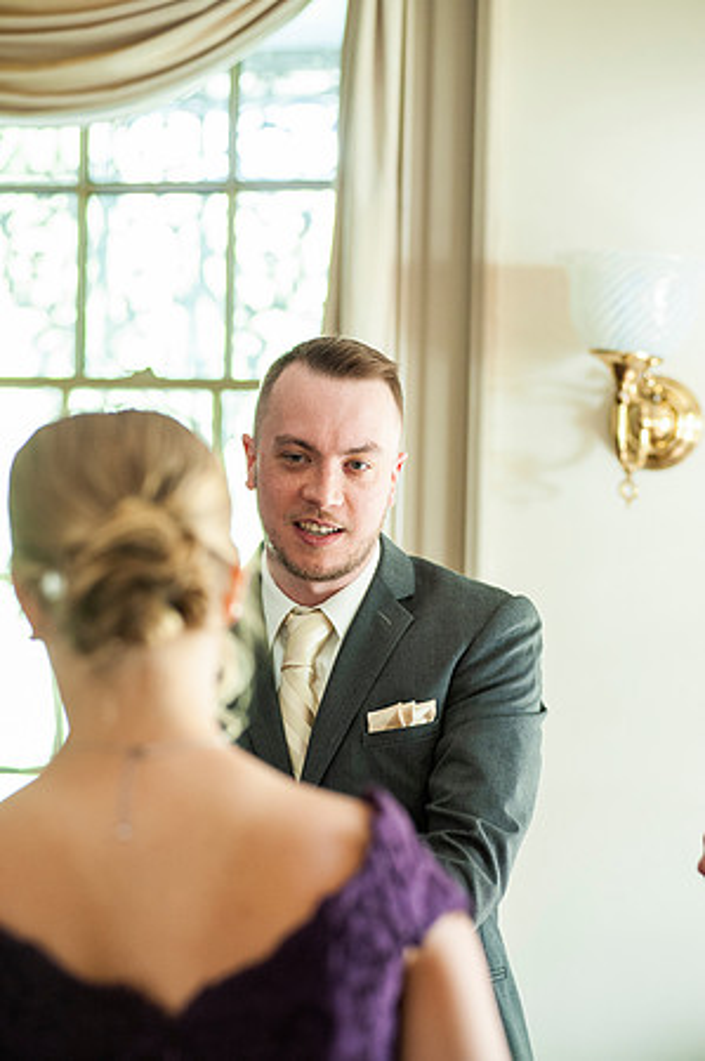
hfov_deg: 12.2
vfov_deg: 18.3
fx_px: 3297
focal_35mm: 112
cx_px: 352
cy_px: 530
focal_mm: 112
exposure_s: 1/160
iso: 1600
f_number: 3.2
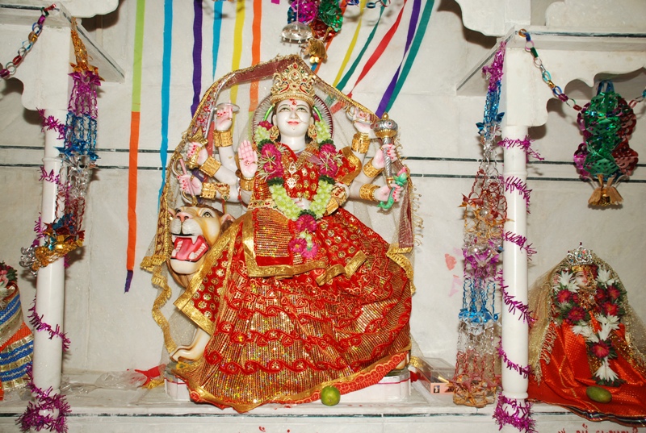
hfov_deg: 61.8
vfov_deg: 43.8
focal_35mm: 30
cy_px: 216
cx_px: 323
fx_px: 539
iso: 200
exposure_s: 1/125
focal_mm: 20
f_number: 4.5
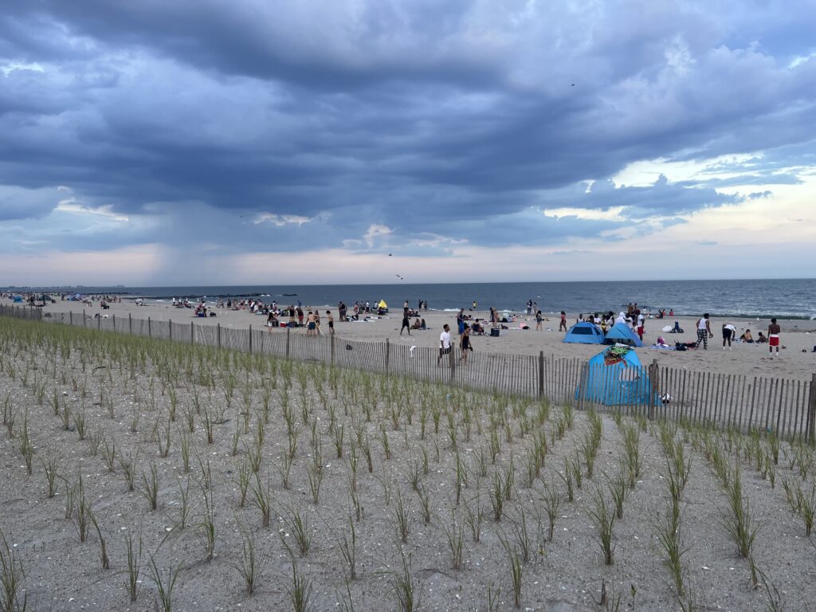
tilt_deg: -3.2
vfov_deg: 53.1
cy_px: 306
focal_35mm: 26
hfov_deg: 67.3
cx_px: 408
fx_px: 613
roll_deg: +1.1
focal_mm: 5.1
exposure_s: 1/121
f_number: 1.6
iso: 40
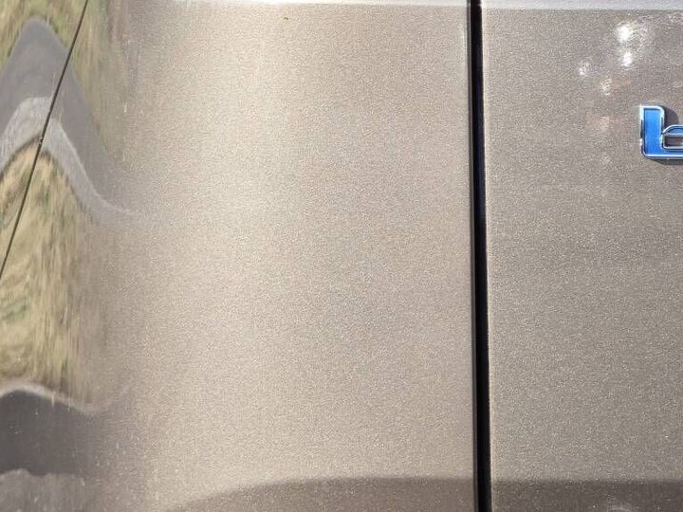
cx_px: 570
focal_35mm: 320
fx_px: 6314
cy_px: -128
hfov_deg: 6.2
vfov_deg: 4.6
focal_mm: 19.4
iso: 50
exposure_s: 1/742
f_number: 2.5
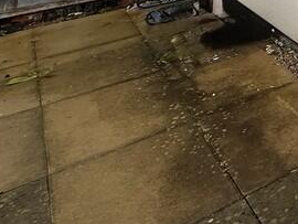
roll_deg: +0.4
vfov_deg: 19.6
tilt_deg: +3.6
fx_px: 457
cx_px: 549
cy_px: -190
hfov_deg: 21.5
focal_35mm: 53
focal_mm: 2.22
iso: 50
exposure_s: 1/1399
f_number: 2.2
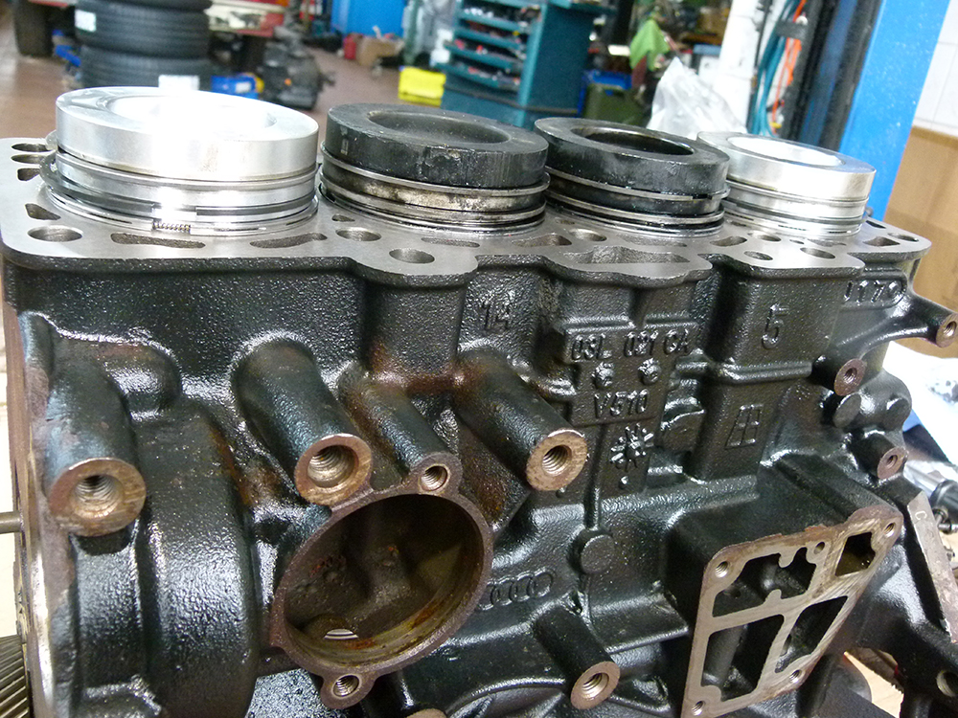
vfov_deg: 44.2
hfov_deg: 56.8
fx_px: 886
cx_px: 479
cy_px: 359
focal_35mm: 32
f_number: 3
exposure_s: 1/50
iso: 400
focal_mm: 5.8
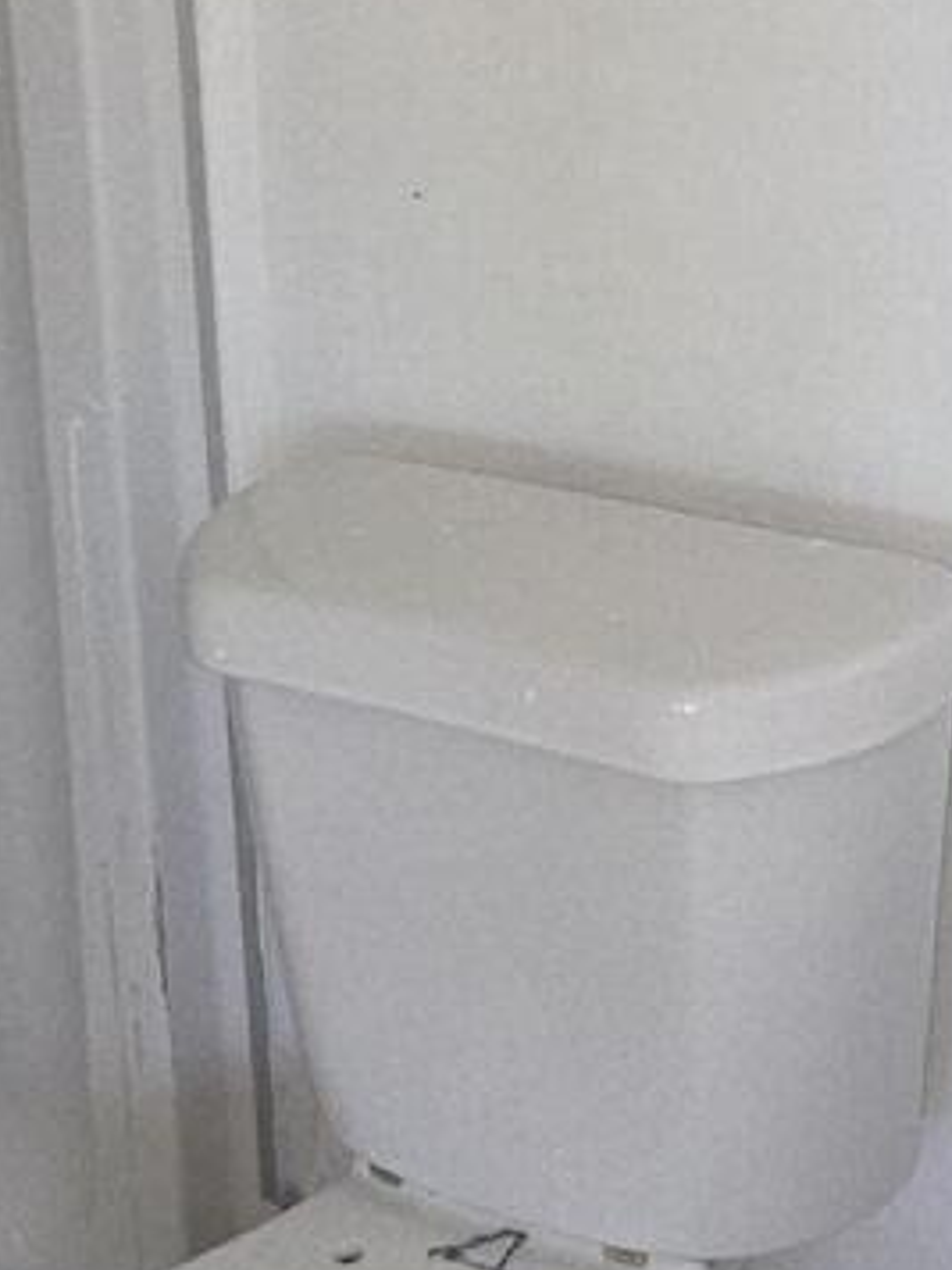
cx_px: 763
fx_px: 2677
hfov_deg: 19.9
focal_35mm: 73
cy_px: 321
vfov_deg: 26.3
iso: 160
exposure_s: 1/60
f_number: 2.2
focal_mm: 2.2
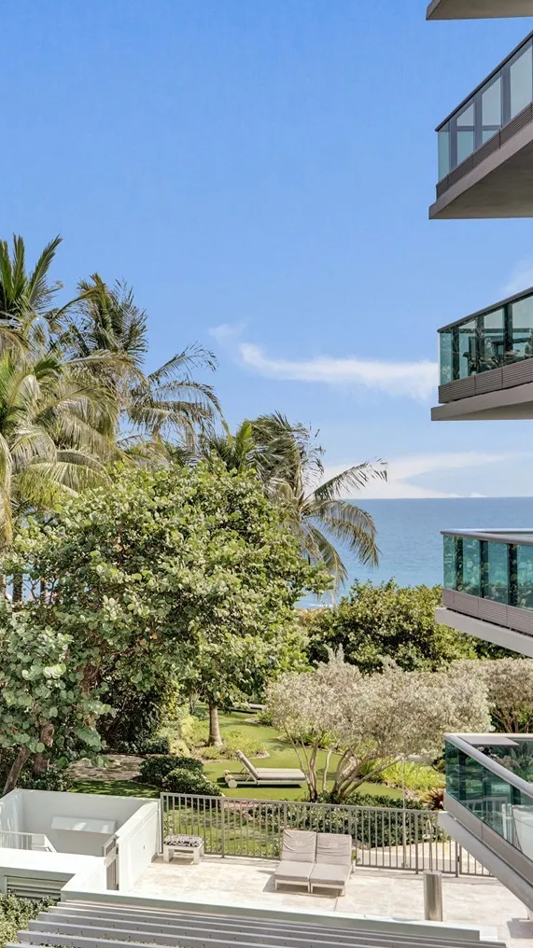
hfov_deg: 19.7
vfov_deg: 37.2
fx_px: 1408
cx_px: -157
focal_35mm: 56
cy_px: 462
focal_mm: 32
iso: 100
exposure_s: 1/500
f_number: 5
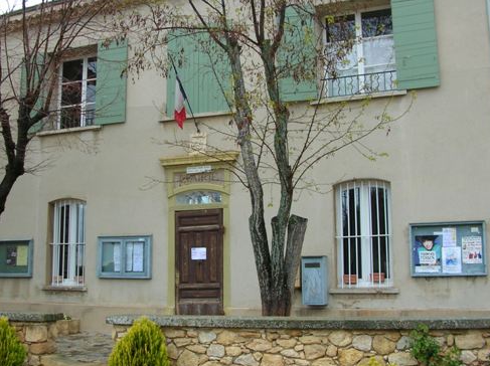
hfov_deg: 41.3
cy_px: 175
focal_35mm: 46
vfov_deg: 31.4
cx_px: 224
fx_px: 650
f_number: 2.8
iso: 50
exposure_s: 1/58.1
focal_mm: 5.8
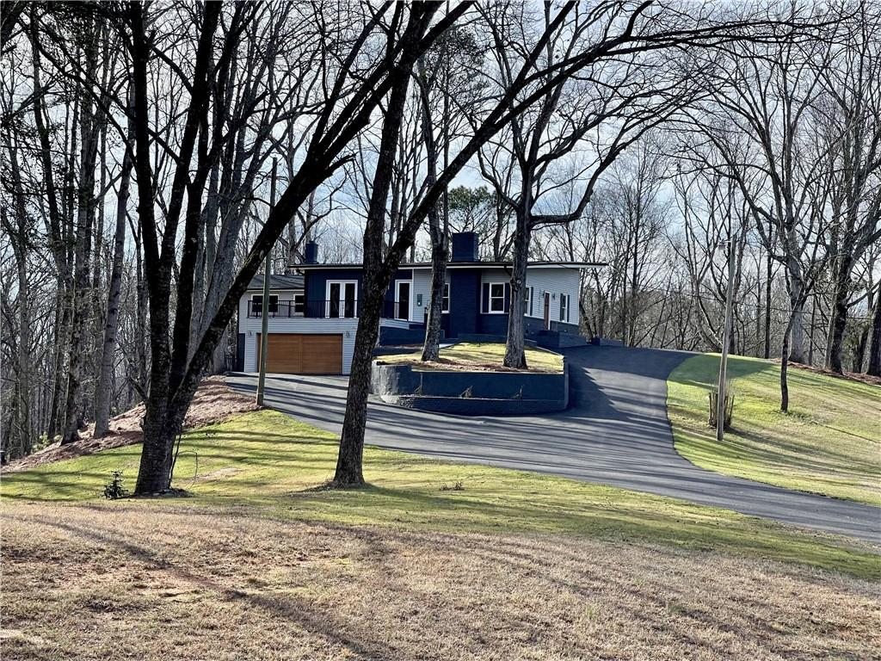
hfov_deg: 30.3
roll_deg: -1.8
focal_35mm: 64
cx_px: 440
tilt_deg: +1.3
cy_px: 330
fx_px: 1629
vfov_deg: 22.9
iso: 20
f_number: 2.2
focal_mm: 7.5
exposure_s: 1/645
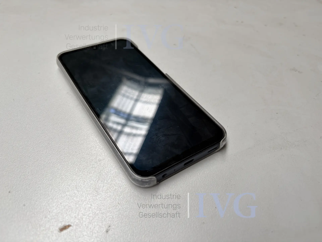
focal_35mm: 26
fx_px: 242
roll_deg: -4.5
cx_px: 161
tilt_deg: -44.3
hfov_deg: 67.3
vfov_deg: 53.1
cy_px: 121
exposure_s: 1/121
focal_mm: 5.96
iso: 40
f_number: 1.6
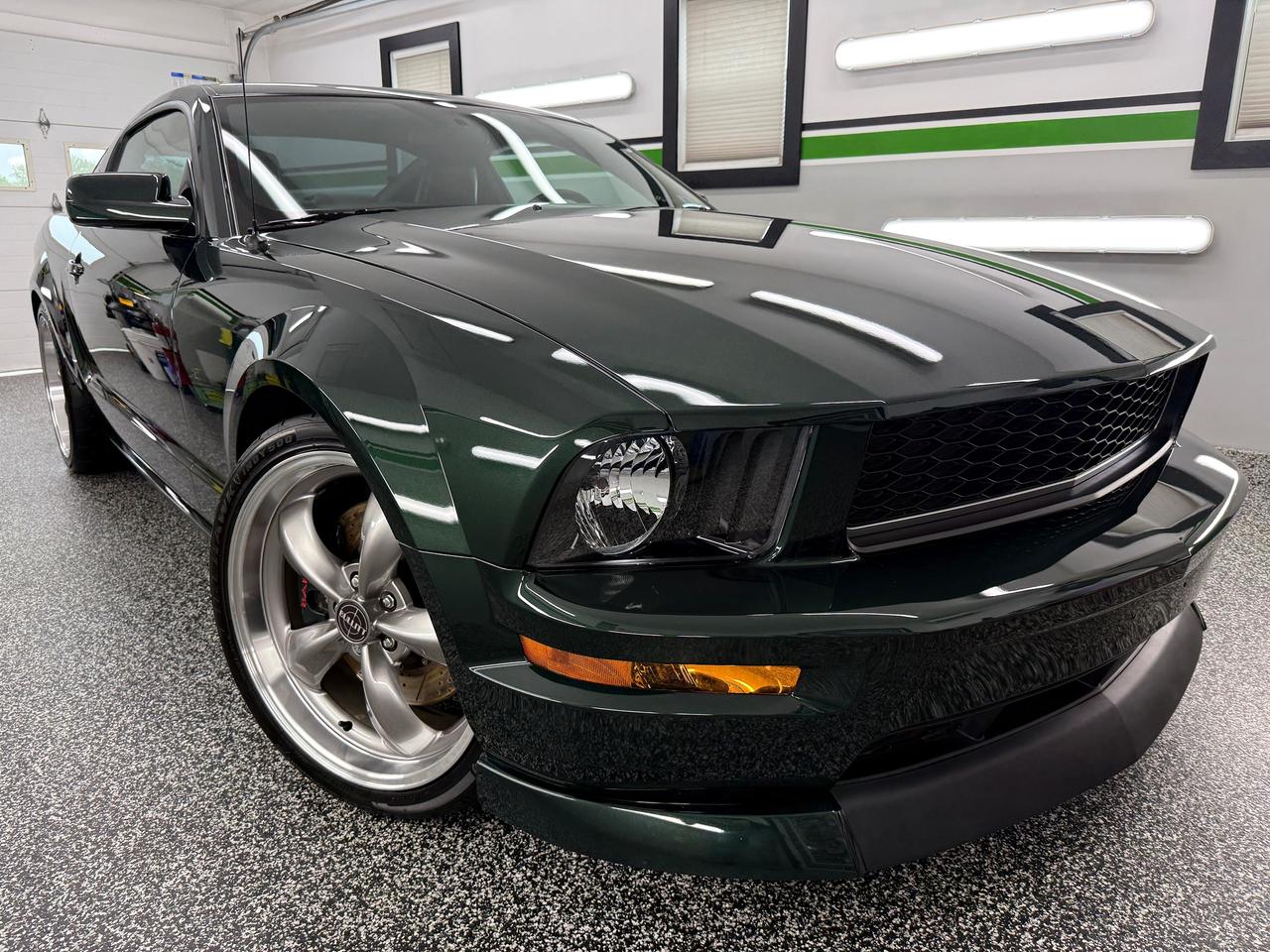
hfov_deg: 71.6
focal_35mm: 24
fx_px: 881
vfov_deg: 56.8
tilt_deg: -14.2
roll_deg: -0.6
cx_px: 635
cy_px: 476
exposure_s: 1/120
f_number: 1.78
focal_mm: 6.76
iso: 100
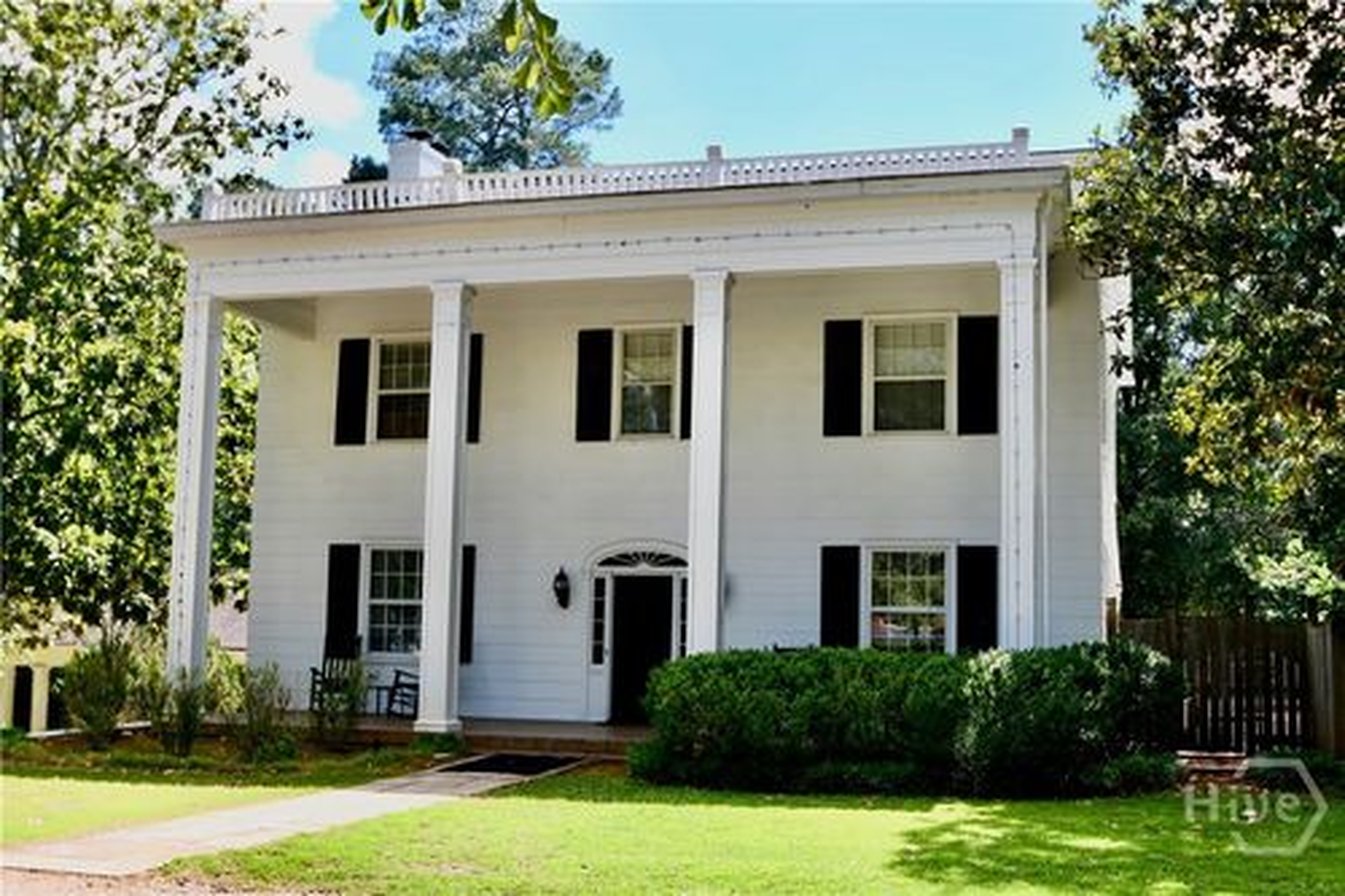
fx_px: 1344
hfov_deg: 53.1
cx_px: 672
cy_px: 448
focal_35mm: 36
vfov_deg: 36.8
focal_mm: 24
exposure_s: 1/250
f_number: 6.3
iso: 200
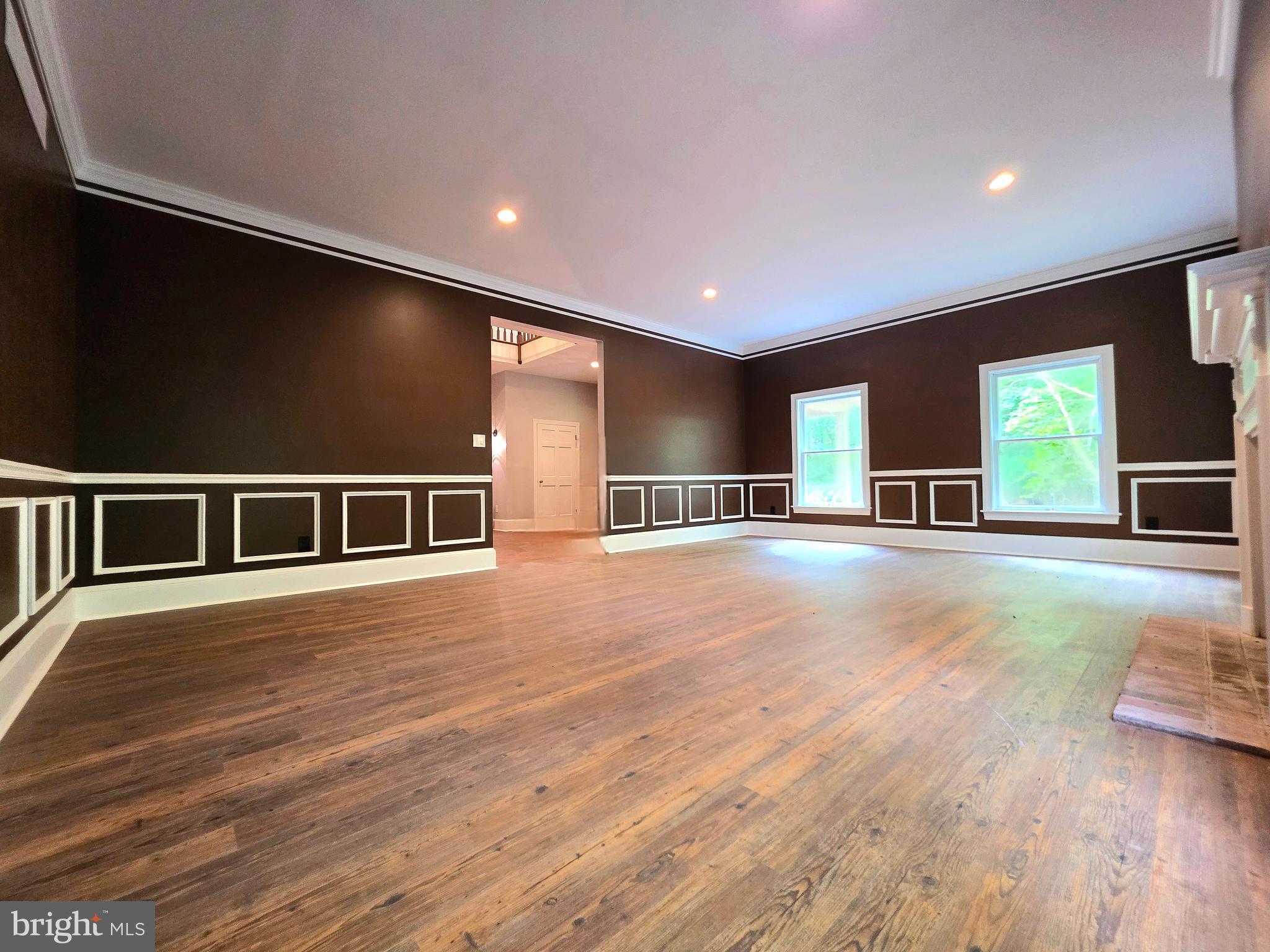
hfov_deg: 106.2
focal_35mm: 13
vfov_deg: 89.9
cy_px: 476
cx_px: 635
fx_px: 477
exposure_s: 1/60.2
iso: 400
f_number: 1.9
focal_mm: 2.2
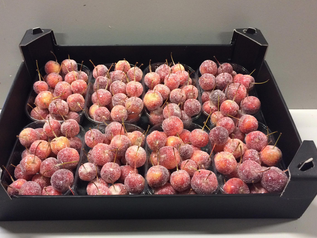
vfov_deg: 41.8
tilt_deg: -31.5
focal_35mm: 34
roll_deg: -0.6
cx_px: 145
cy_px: 117
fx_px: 311
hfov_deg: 53.9
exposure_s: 1/33
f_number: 2.2
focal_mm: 4.15
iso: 250
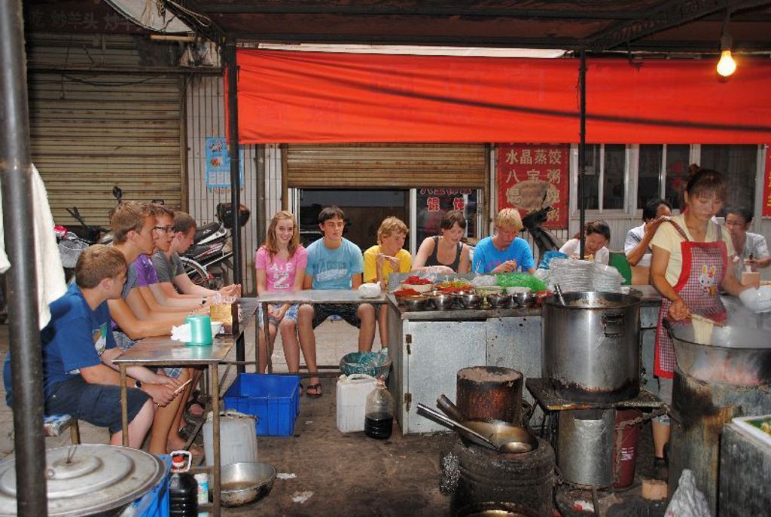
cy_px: 258
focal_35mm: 33
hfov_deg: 57.2
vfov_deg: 40.1
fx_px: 708
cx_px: 386
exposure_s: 1/60
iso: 200
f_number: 3.8
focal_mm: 22
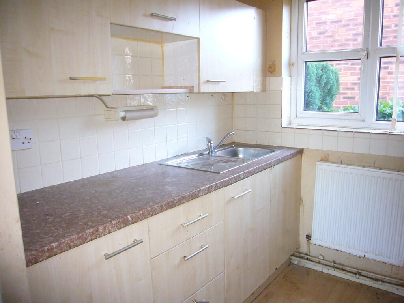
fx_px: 327
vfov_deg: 49.7
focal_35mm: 28
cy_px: 152
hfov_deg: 63.4
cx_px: 202
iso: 320
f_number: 2.8
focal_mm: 4.6
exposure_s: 1/30
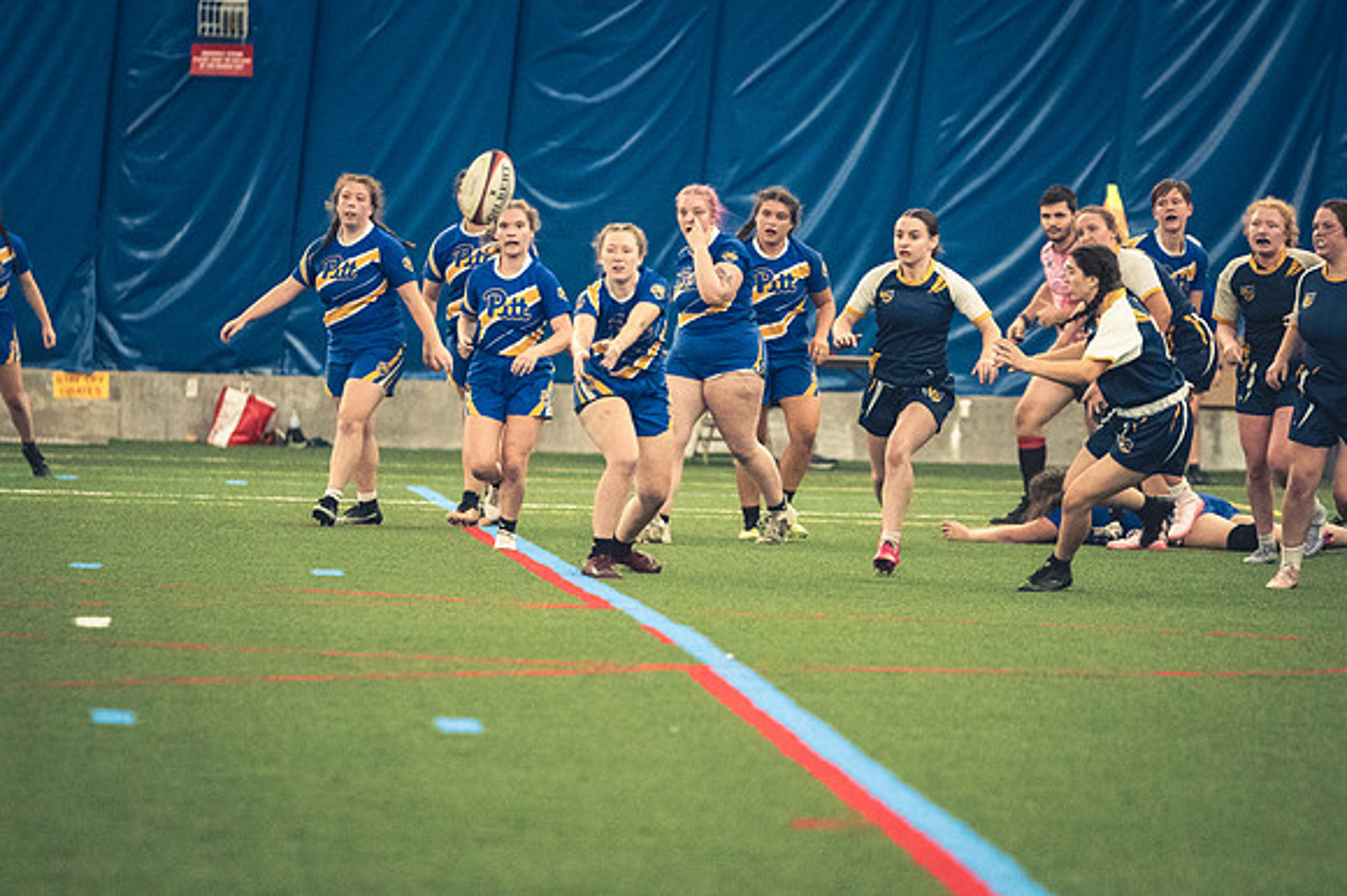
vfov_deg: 4.6
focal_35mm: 300
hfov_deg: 6.9
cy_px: 448
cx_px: 674
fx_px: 11218
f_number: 2.8
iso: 12800
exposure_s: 1/500
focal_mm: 200
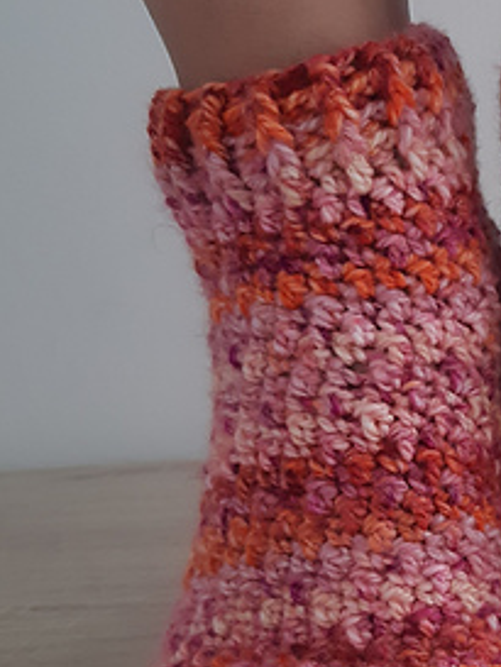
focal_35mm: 61
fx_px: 1176
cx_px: 518
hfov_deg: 22.9
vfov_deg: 31.4
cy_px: 445
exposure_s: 1/25
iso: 250
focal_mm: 3.92
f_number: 1.7
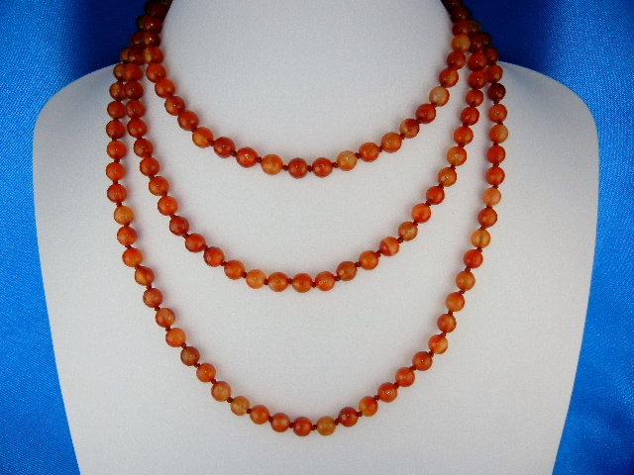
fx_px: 549
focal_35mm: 30
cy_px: 238
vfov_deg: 46.8
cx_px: 317
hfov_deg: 60.0
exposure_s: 1/43
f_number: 3.5
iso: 160
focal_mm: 5.4
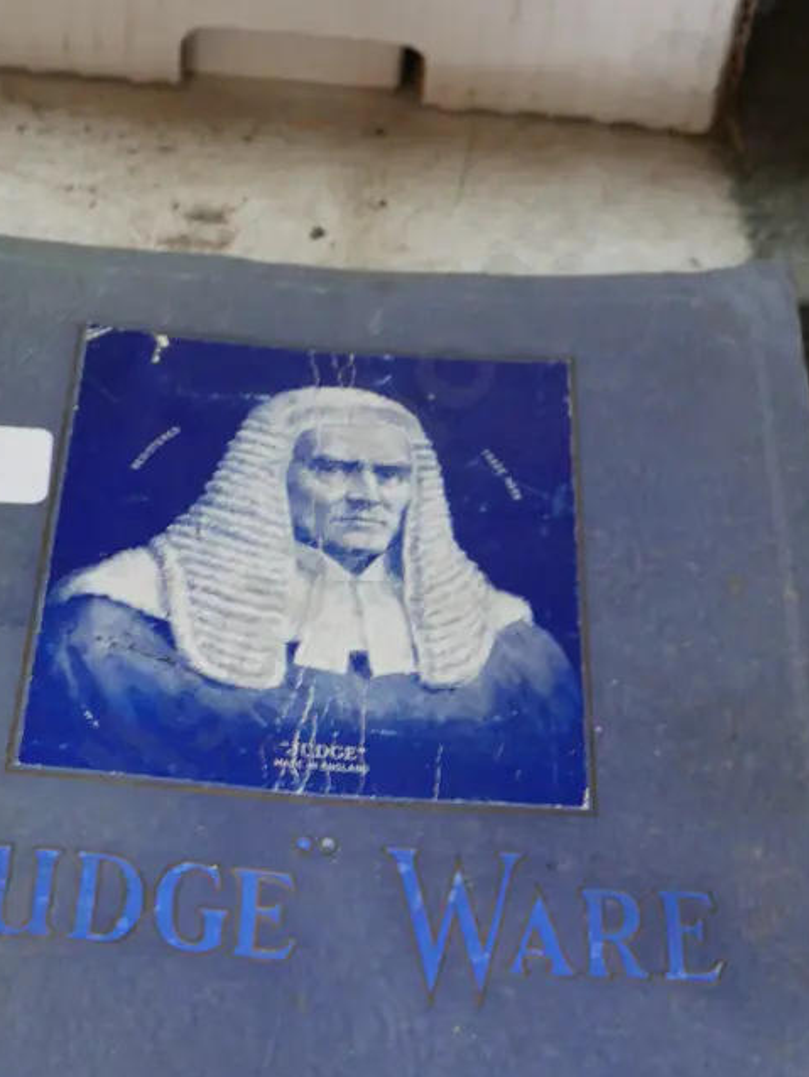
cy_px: 567
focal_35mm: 77
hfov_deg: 19.1
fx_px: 2398
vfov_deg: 25.3
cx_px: 303
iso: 1000
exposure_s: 1/60
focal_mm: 24
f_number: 5.2
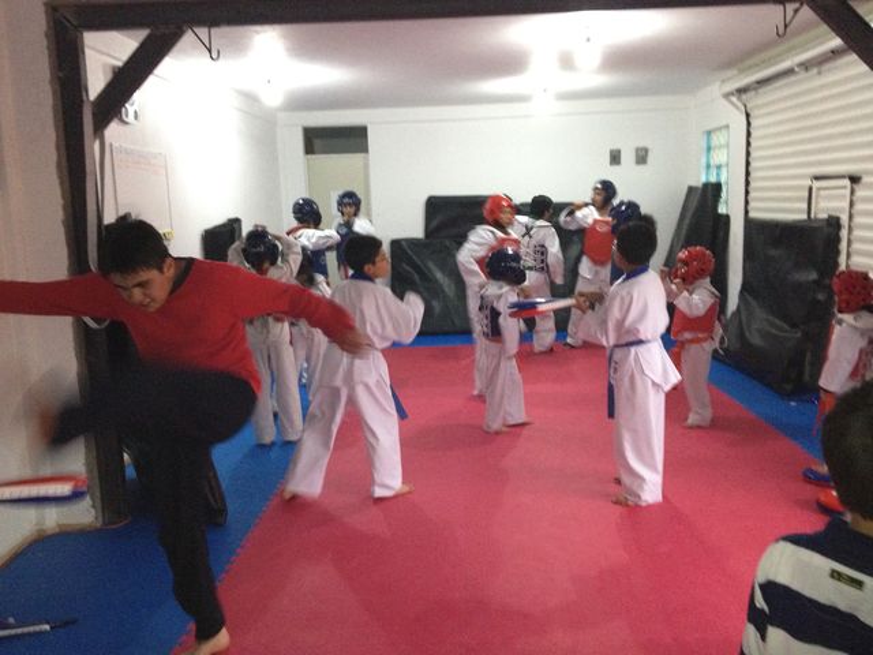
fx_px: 883
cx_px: 436
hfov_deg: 52.6
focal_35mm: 35
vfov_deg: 40.7
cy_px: 328
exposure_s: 1/20
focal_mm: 4.28
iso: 500
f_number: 2.4
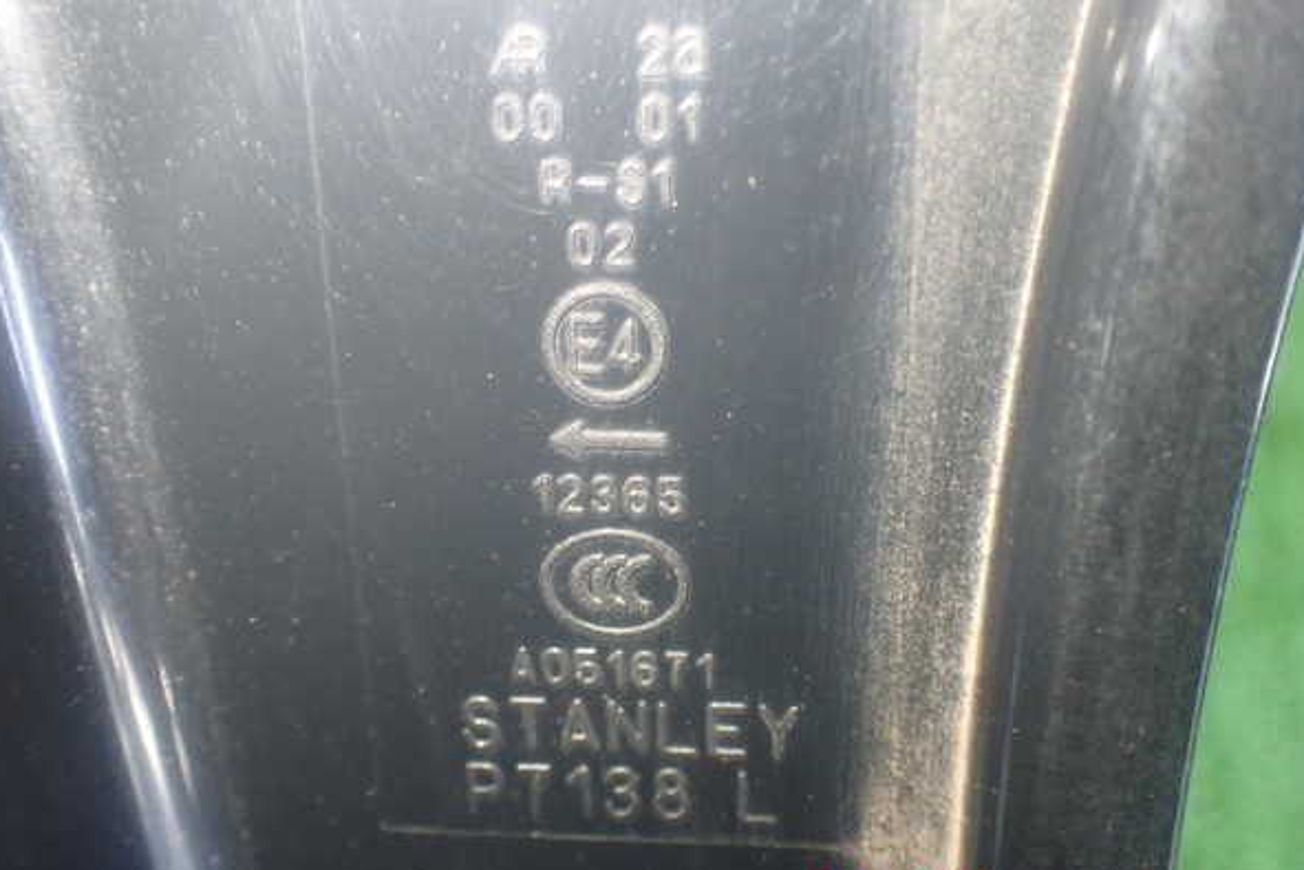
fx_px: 1376
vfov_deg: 35.1
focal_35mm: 38
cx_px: 651
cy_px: 426
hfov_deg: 50.7
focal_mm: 6.37
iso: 800
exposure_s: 1/30
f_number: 2.5
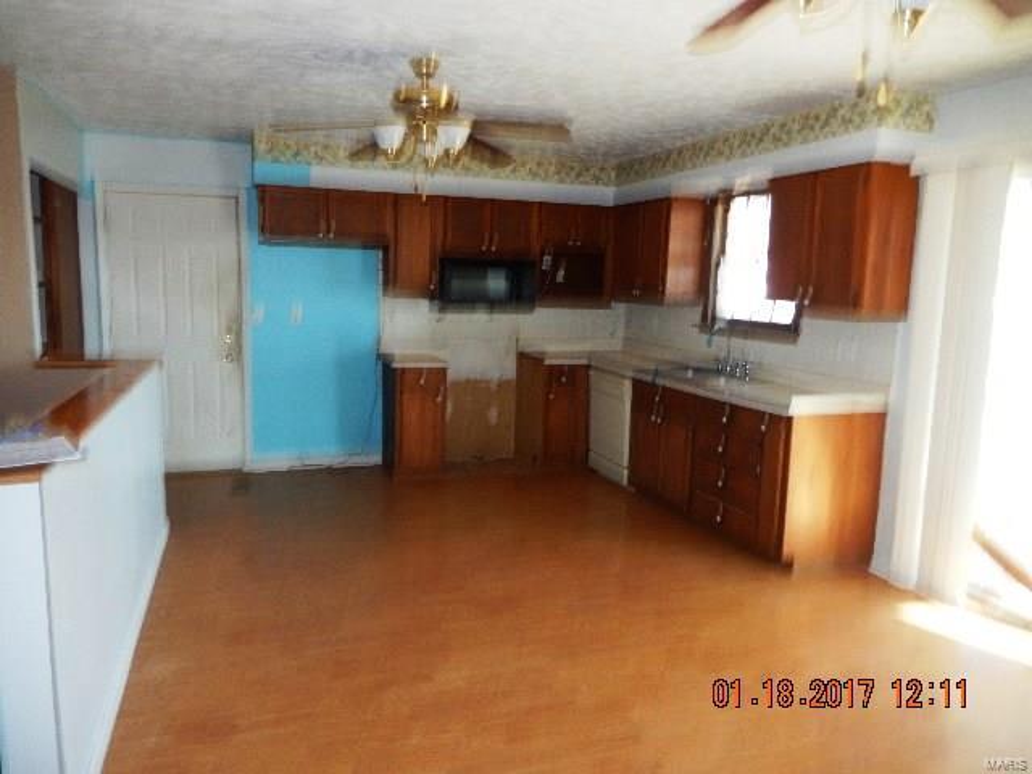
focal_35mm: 25
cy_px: 387
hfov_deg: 69.4
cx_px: 516
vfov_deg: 54.9
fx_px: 745
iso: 220
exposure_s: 1/30
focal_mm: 4.5
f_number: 3.4
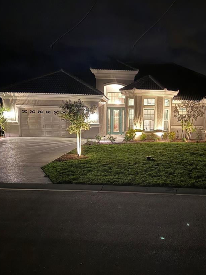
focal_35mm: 35
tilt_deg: -9.0
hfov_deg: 40.1
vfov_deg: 52.1
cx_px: 140
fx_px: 278
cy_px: 171
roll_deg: -1.5
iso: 1250
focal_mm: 6.76
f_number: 1.78
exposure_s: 1/9
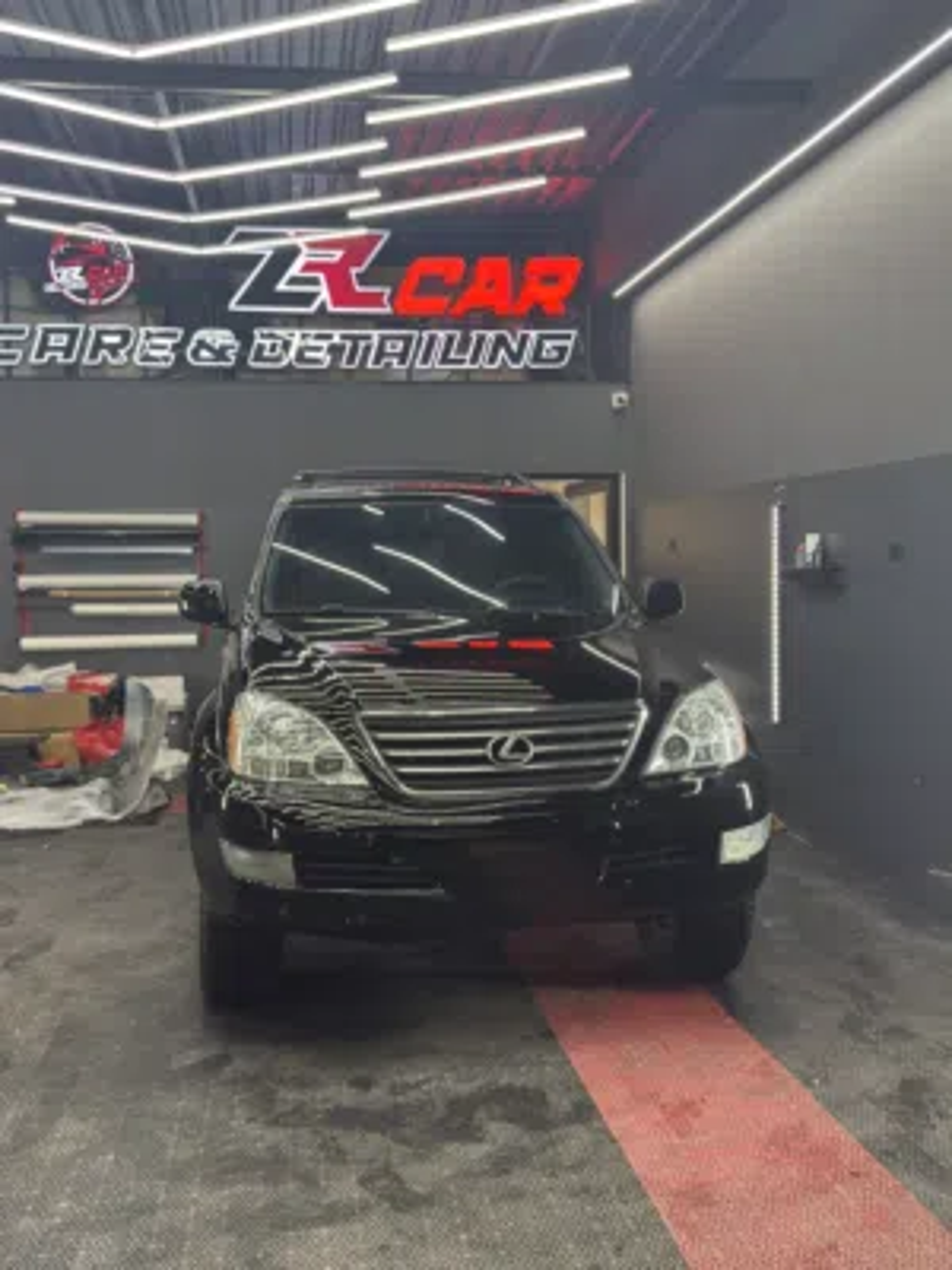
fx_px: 1283
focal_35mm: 35
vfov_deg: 52.6
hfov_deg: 40.7
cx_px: 476
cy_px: 635
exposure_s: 1/100
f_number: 1.78
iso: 160
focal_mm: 6.76
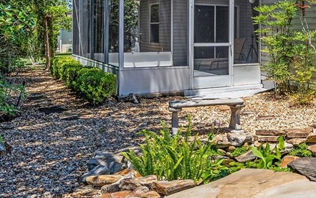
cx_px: 301
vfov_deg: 26.5
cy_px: 45
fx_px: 414
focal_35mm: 48
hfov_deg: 38.1
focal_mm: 16
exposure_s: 1/640
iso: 200
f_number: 10
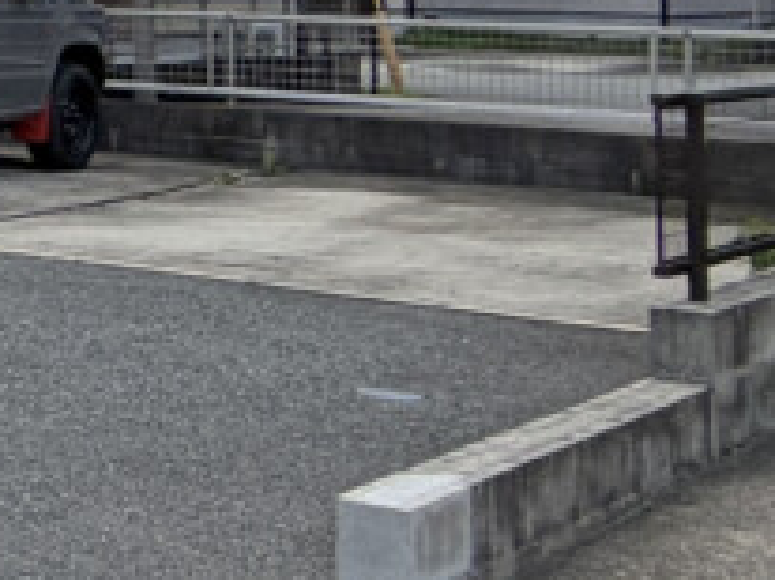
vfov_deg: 16.3
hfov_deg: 12.4
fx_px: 1946
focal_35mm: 87
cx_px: -1411
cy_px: -117
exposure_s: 1/901
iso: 20
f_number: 2.2
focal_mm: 2.22
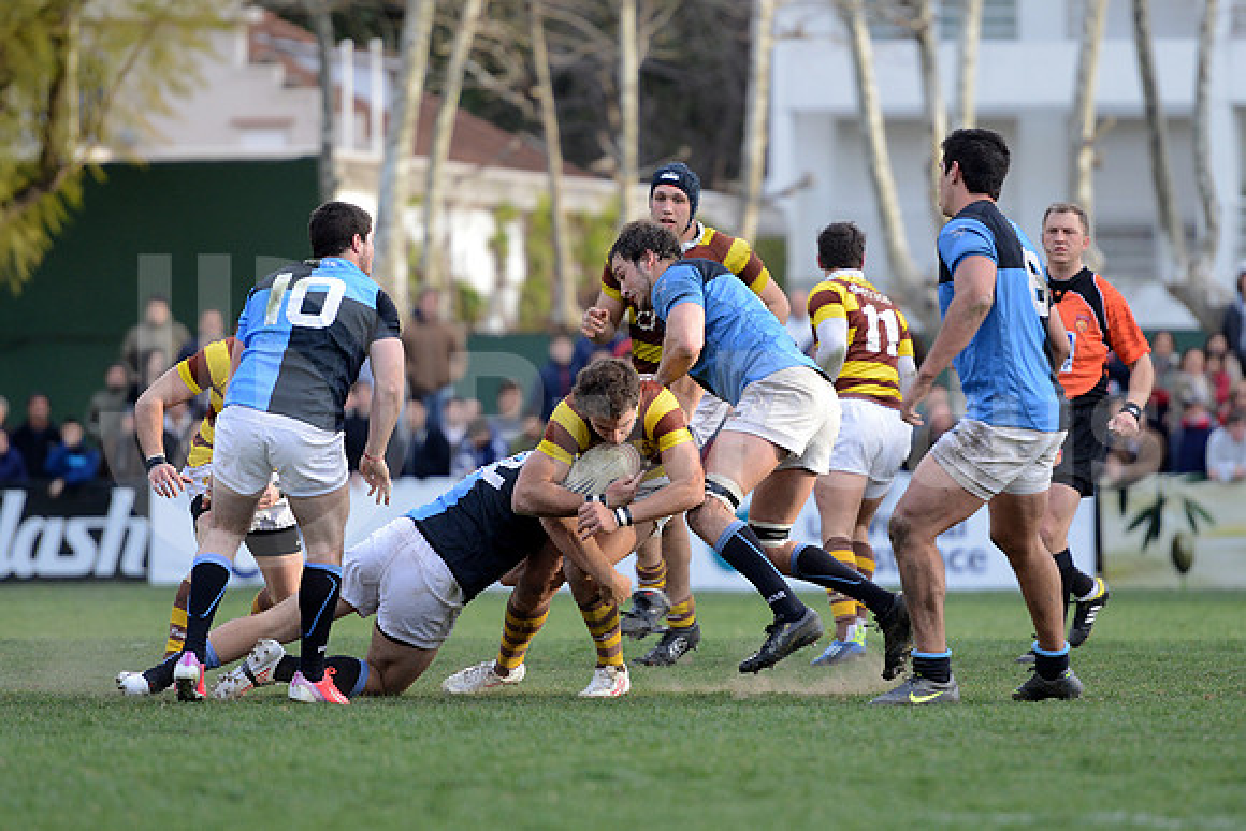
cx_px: 623
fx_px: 6750
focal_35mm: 195
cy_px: 416
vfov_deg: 7.0
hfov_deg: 10.5
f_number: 2.8
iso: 640
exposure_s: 1/500
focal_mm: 195
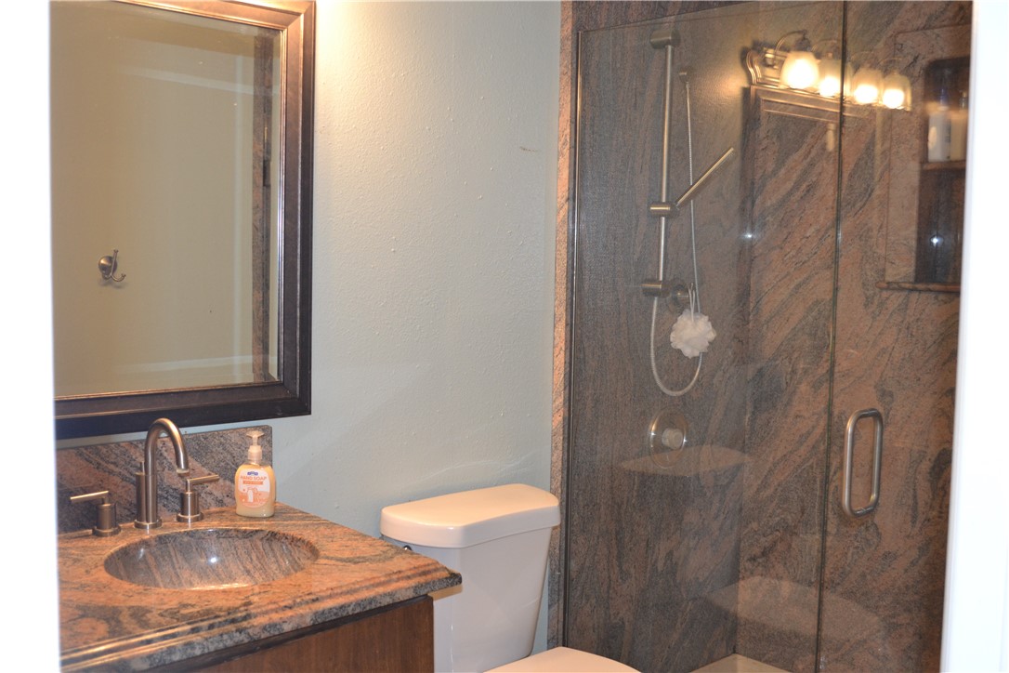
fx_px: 1009
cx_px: 504
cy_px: 336
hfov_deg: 53.1
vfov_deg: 36.9
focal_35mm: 36
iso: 1100
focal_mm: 24
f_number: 4
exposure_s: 1/60
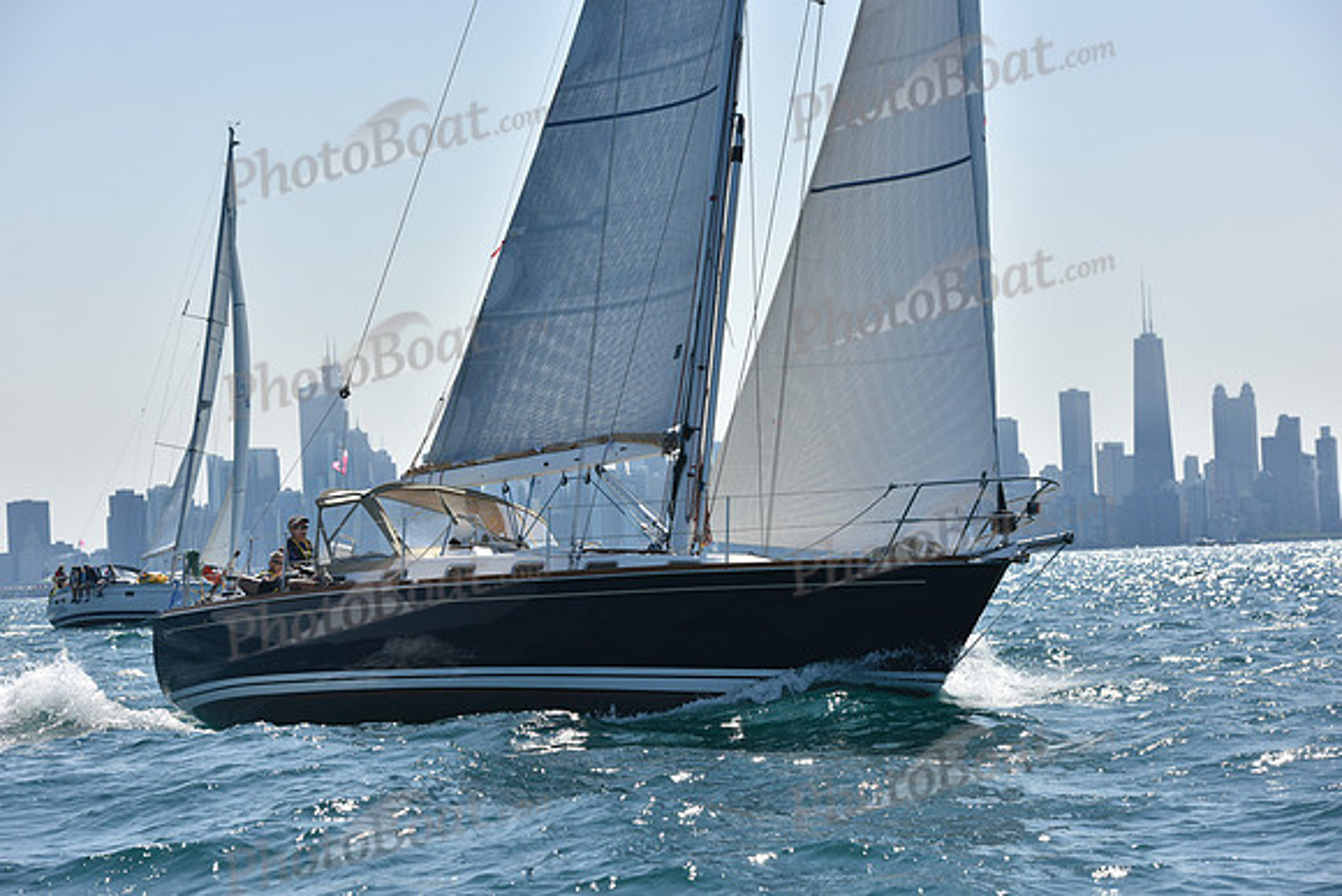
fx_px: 4101
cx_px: 671
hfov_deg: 18.6
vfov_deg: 12.5
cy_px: 448
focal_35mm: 110
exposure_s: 1/1600
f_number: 7.1
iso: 250
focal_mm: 110
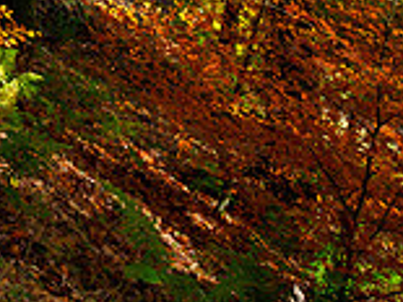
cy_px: -173
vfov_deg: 15.0
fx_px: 1047
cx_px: -216
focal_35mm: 90
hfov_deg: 18.9
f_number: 4
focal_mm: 12
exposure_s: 1/50
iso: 200
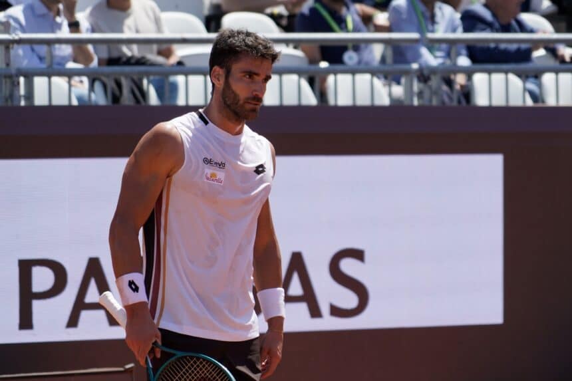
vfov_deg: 5.7
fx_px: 3812
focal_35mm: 240
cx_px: 286
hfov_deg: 8.6
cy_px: 190
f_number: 6.3
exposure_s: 1/2000
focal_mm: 240
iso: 500
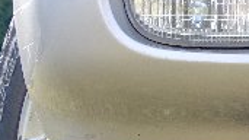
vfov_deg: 5.5
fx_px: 1445
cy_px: 47
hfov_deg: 8.9
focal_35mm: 219
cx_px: 606
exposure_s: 1/1300
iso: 1600
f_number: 5.6
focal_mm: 23.3
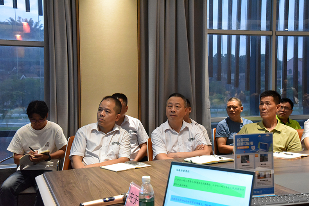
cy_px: 103
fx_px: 429
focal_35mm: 50
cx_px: 154
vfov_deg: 27.0
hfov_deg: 39.6
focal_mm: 50
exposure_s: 1/250
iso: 12800
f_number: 8
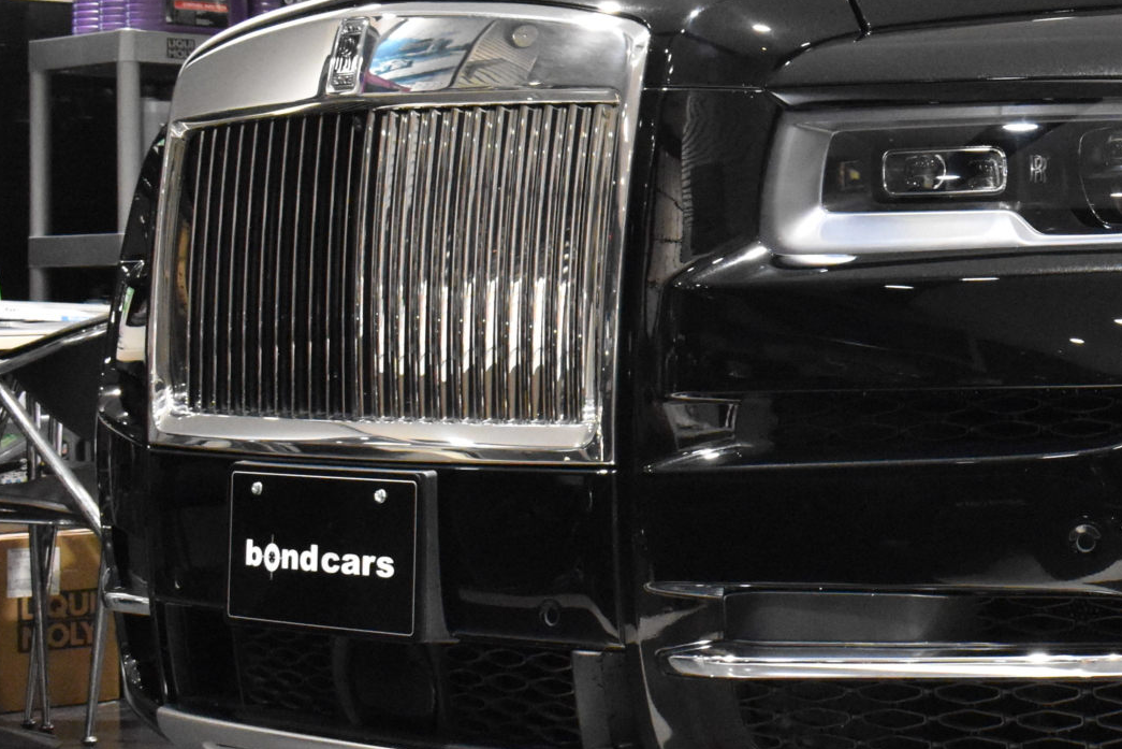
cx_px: 1352
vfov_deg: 13.8
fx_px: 3093
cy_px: 293
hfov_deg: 19.4
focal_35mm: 99
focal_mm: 27
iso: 5000
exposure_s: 1/40
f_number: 8
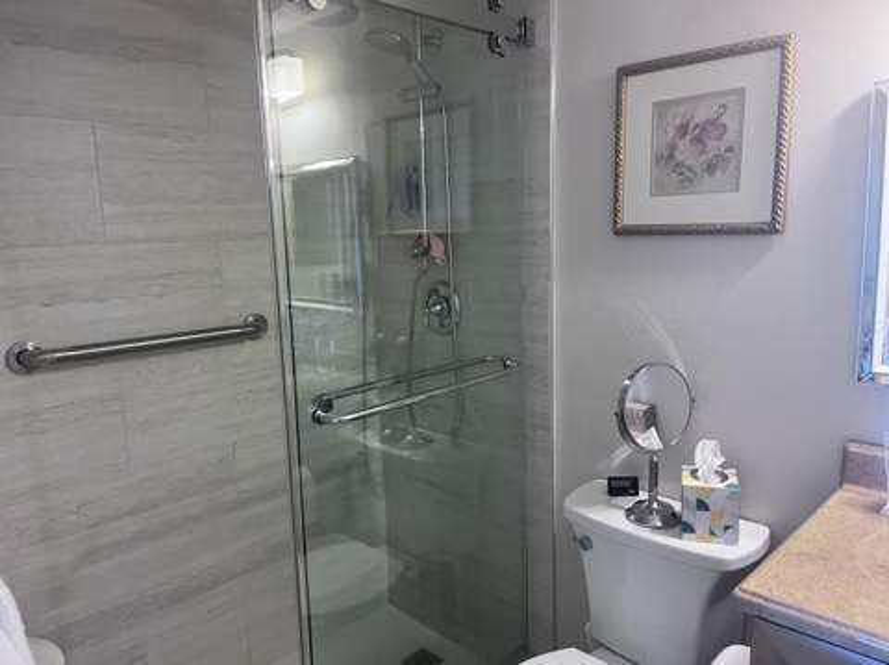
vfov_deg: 53.0
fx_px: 667
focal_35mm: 26
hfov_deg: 67.4
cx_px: 444
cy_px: 332
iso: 250
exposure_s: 1/60
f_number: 1.6
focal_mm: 5.1
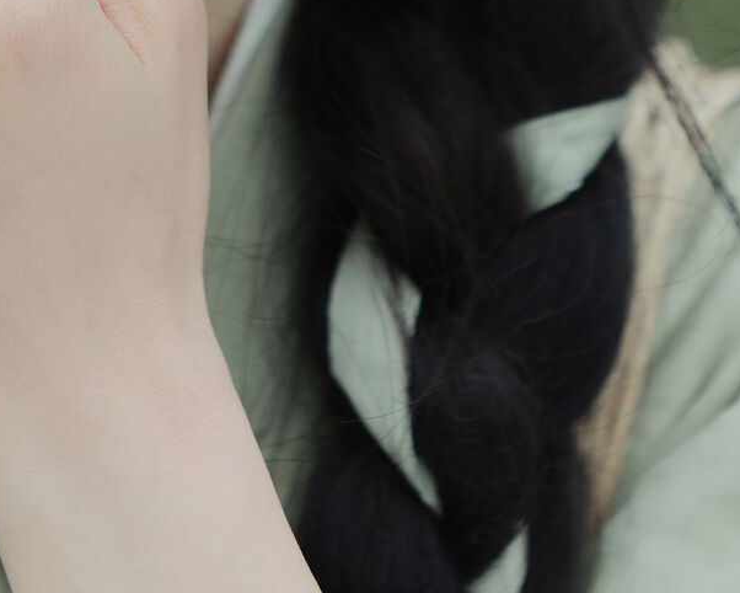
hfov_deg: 3.4
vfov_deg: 2.8
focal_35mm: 561
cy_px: -347
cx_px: 193
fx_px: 12291
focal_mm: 200
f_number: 4
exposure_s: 1/640
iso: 250
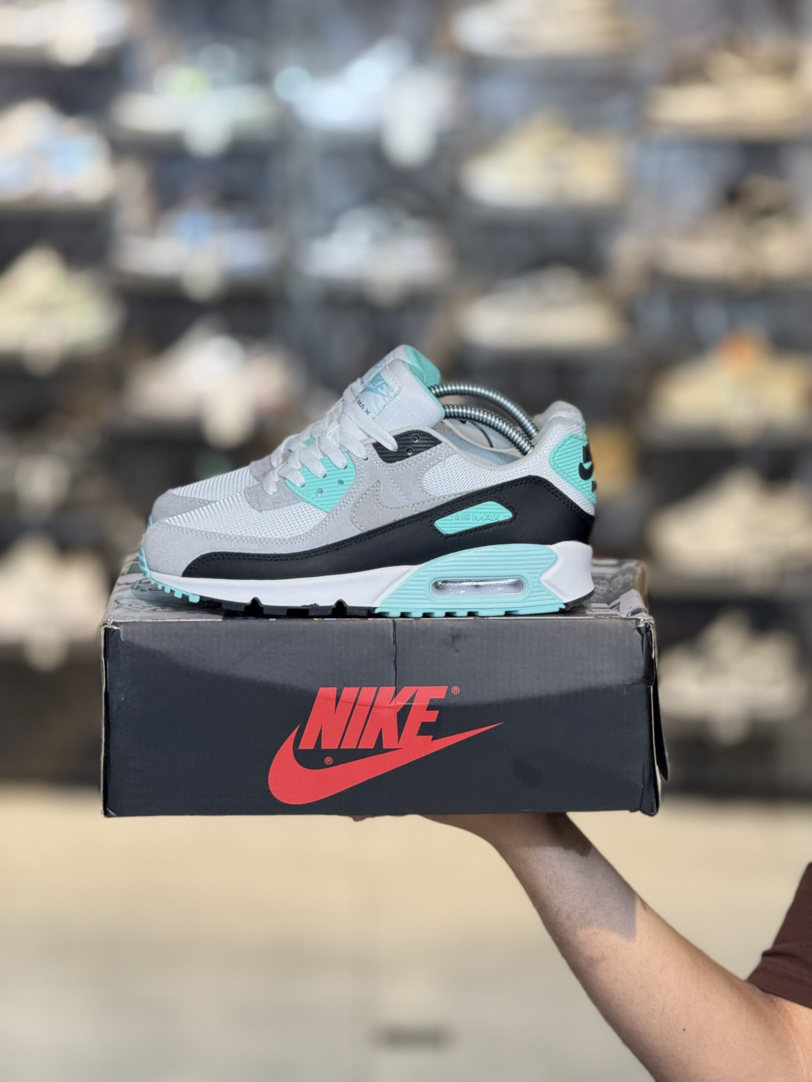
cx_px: 406
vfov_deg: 16.4
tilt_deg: -6.7
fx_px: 3753
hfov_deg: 12.3
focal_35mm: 120
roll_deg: -0.8
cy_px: 541
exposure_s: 1/100
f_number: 2.8
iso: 200
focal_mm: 15.66
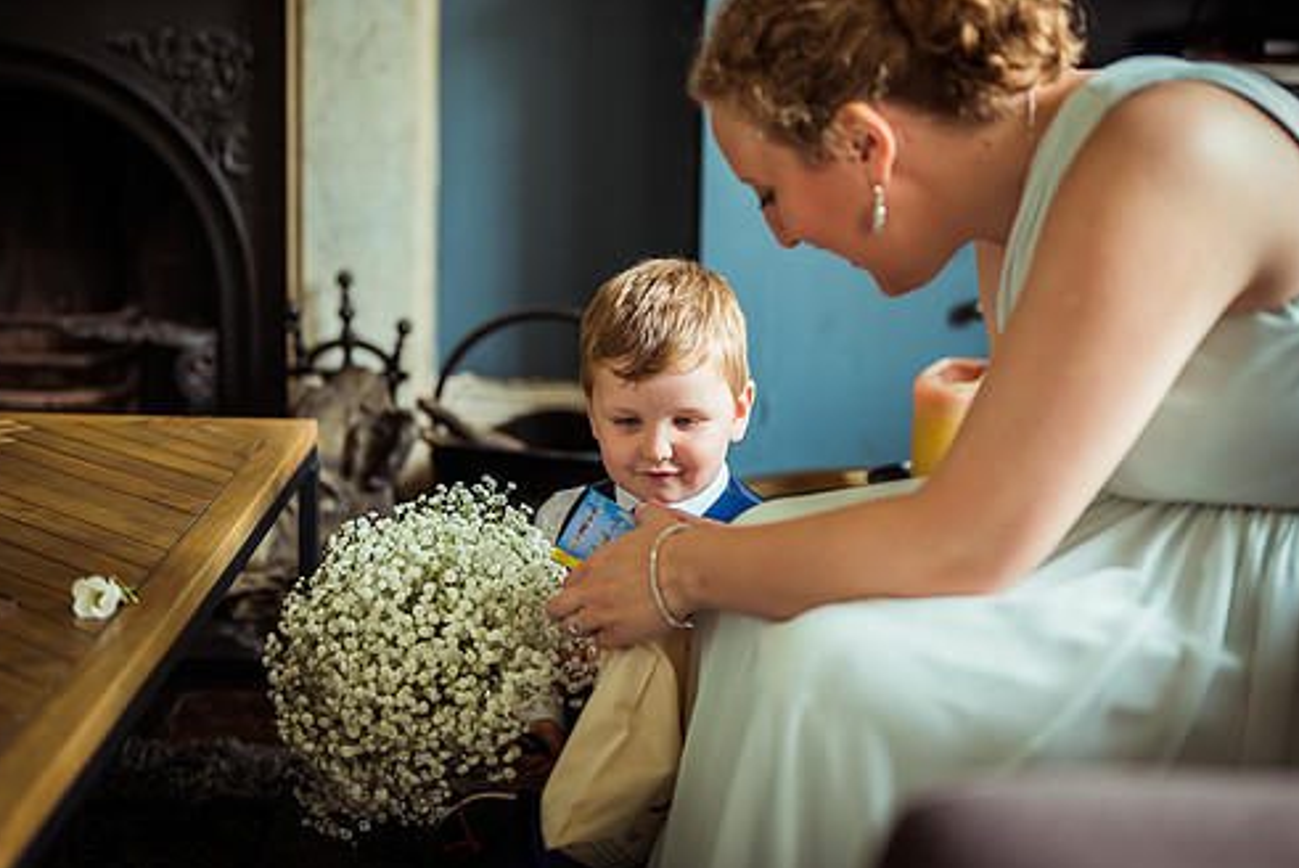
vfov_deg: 23.0
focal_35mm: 59
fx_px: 2130
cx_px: 640
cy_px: 378
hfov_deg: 33.9
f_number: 2
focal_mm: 50
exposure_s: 1/250
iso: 640
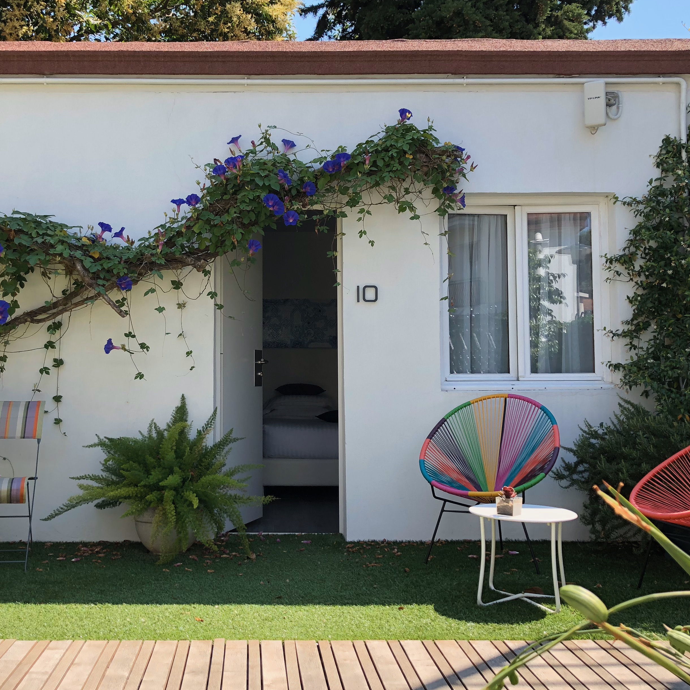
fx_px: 925
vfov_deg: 40.9
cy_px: 329
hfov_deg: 40.7
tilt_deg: +4.6
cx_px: 263
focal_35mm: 41
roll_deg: +0.2
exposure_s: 1/600
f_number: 1.8
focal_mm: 4
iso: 20
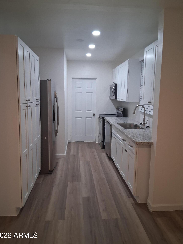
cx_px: 90
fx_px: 190
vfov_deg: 65.3
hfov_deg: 51.3
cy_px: 120
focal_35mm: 27
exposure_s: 1/120
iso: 400
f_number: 1.8
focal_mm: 3.98
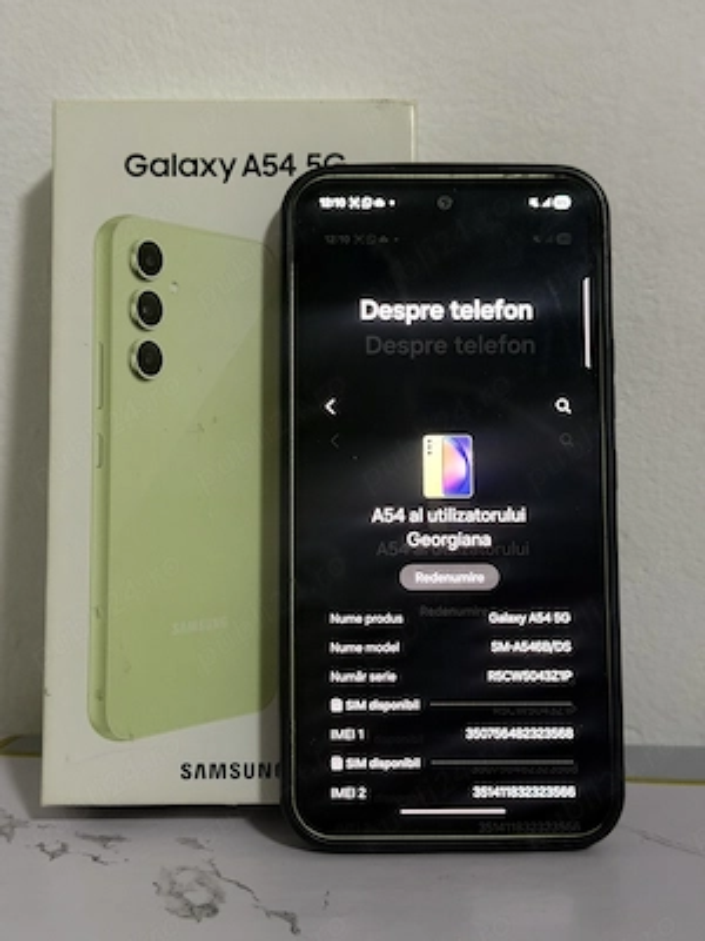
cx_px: 352
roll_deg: -0.7
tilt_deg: -8.7
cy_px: 470
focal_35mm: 48
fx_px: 1303
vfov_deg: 39.7
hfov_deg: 30.3
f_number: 1.78
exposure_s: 1/34
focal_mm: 6.76
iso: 500
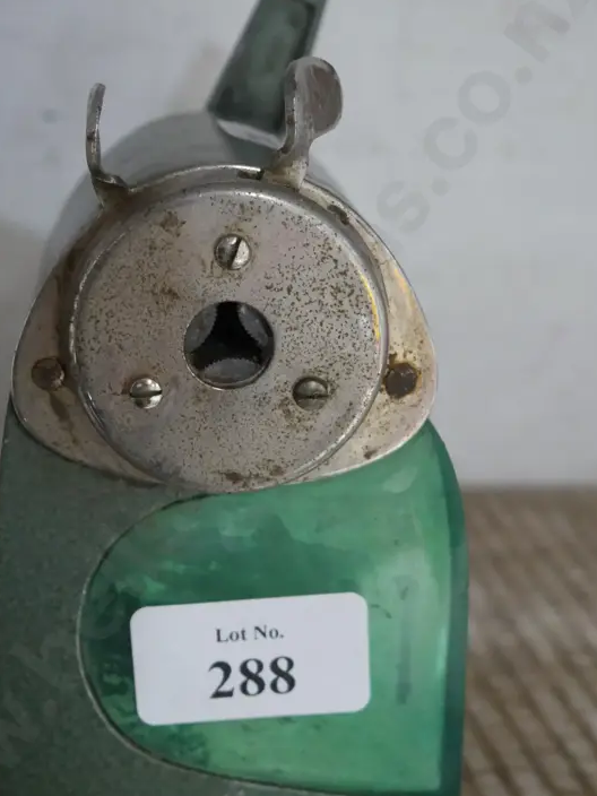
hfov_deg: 22.9
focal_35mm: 64
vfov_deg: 30.3
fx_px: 1472
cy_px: 432
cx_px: 232
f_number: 4.7
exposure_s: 1/60
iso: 3200
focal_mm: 22
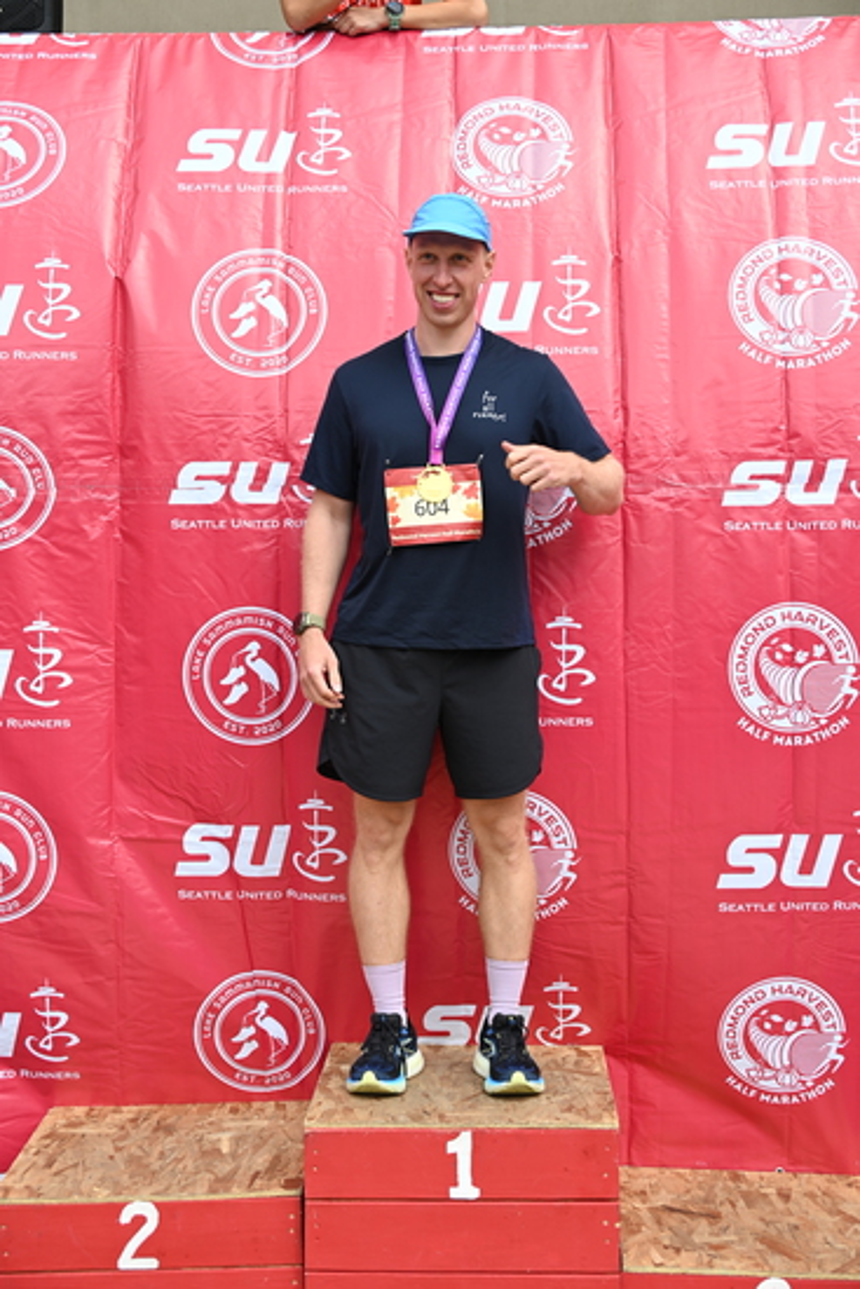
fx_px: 1790
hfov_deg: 27.0
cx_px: 430
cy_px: 644
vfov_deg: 39.6
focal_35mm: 50
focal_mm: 50
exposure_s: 1/250
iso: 180
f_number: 5.6
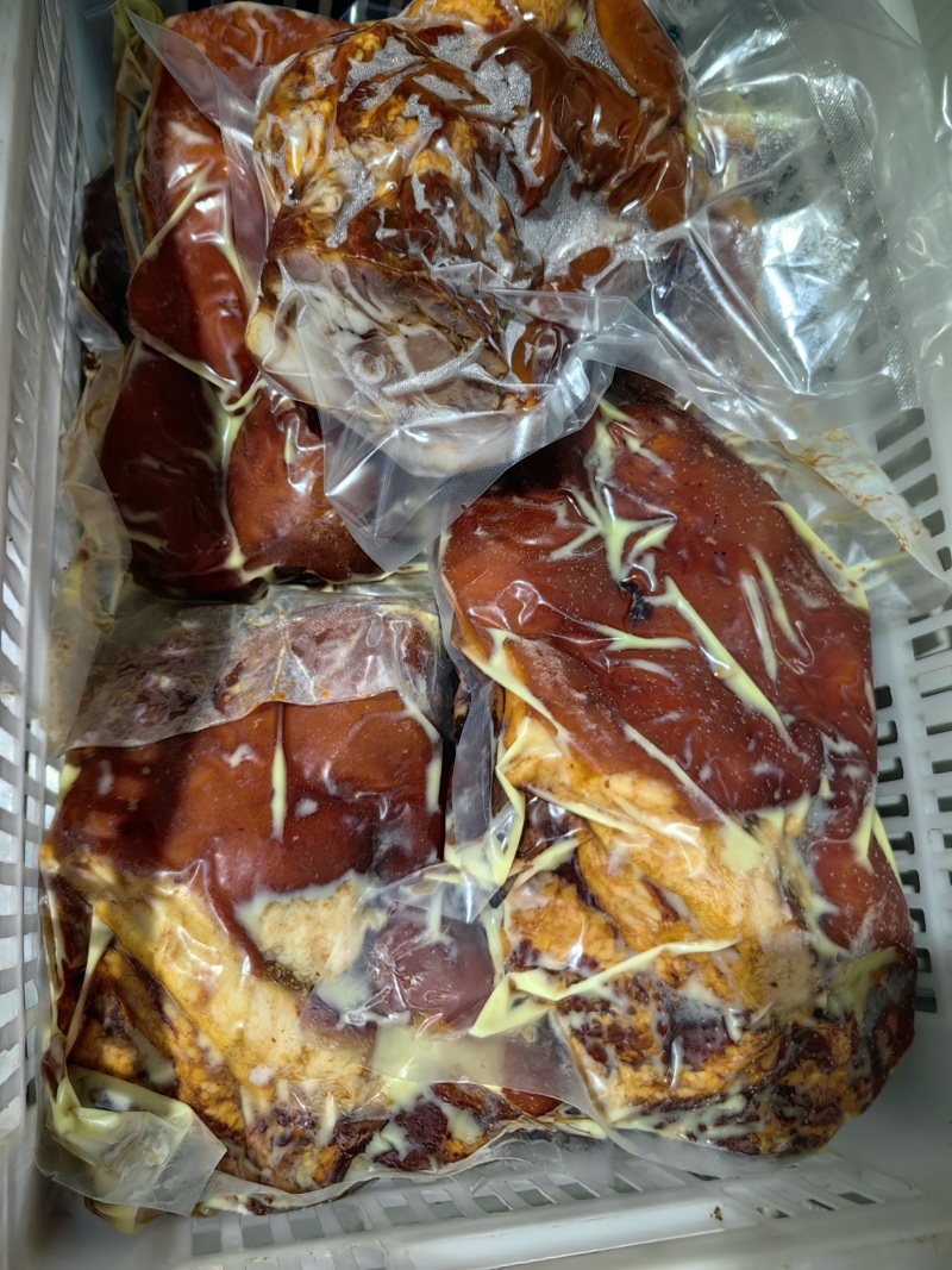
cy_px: 635
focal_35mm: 27
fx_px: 990
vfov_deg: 65.3
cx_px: 476
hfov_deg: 51.3
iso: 160
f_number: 1.4
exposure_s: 1/50
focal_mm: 5.75
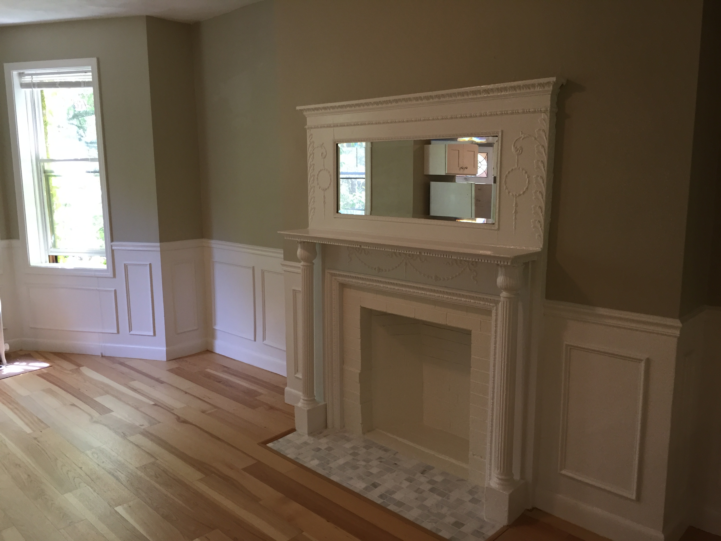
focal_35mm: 29
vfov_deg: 48.2
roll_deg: +0.7
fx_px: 604
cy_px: 270
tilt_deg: -8.8
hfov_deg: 61.7
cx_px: 360
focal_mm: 4.15
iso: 50
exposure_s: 1/30
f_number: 2.2
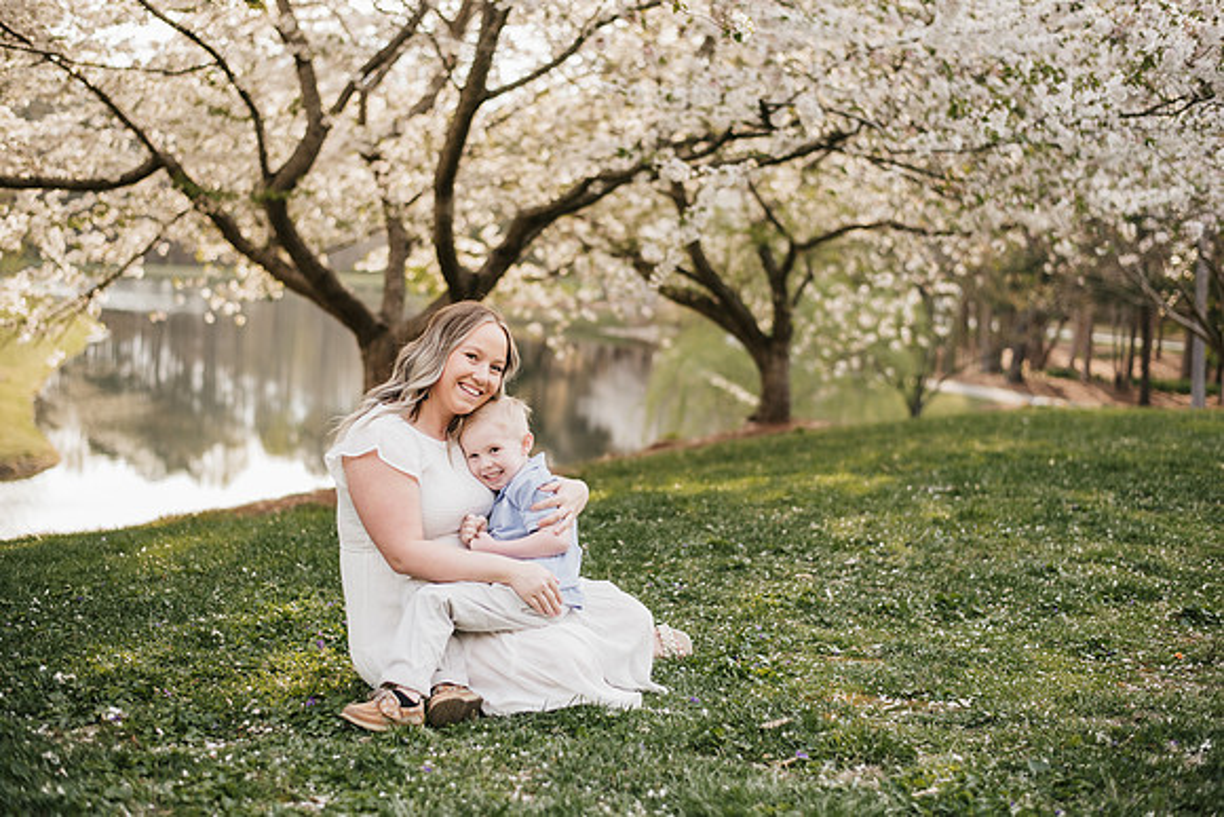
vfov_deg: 27.0
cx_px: 612
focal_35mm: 50
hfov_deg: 39.6
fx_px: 1700
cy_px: 408
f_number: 2.2
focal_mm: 50
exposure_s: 1/400
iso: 125
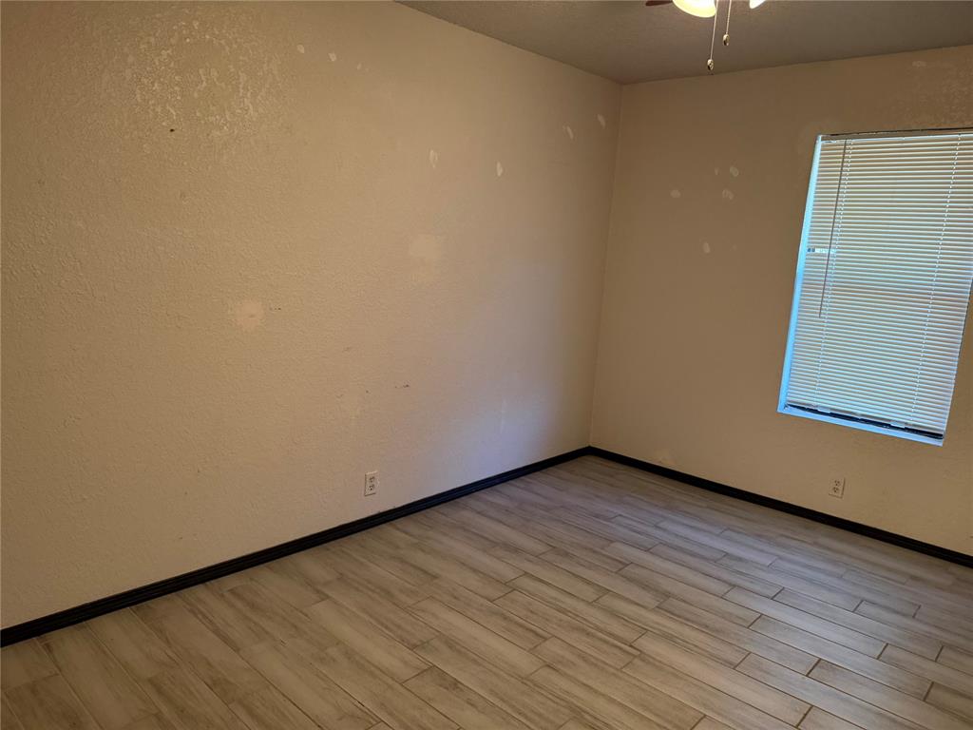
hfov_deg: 71.6
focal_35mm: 24
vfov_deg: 56.8
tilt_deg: -10.4
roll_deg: -3.4
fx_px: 675
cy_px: 365
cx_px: 486
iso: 320
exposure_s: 1/60
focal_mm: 6.76
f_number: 1.78
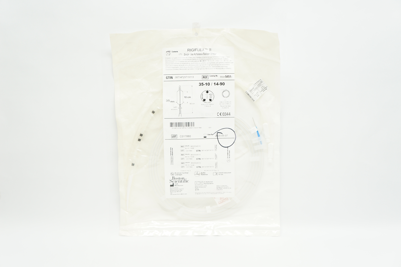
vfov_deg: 32.9
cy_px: 134
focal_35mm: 40
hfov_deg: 48.0
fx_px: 451
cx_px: 200
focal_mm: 27
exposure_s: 1/60
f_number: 5.6
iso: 400
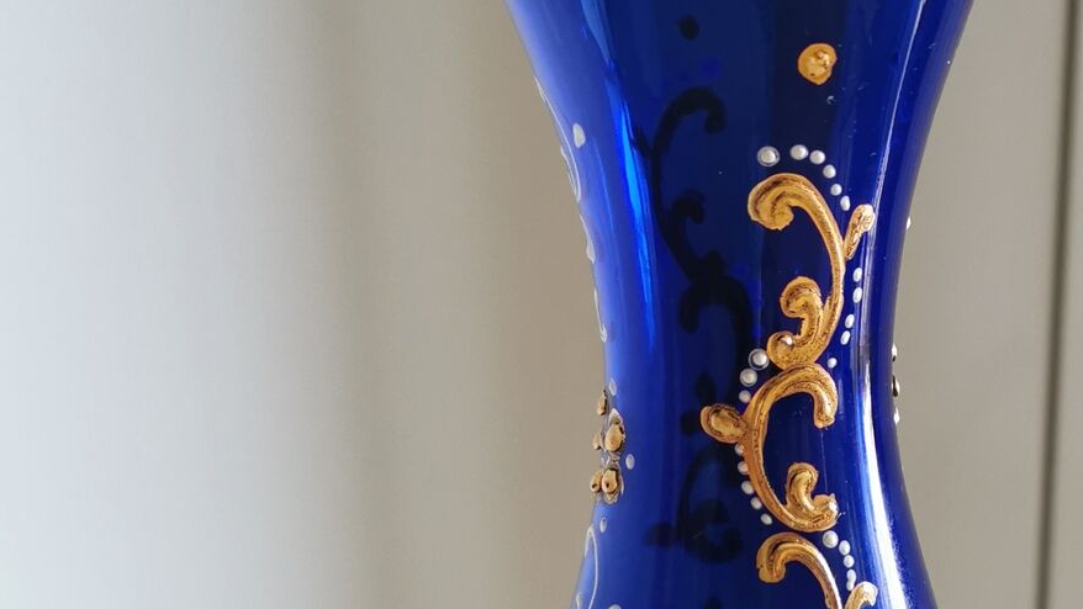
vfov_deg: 17.2
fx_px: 1924
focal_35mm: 67
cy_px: 727
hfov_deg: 30.8
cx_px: 824
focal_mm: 5.58
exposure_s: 1/50
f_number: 1.8
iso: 200
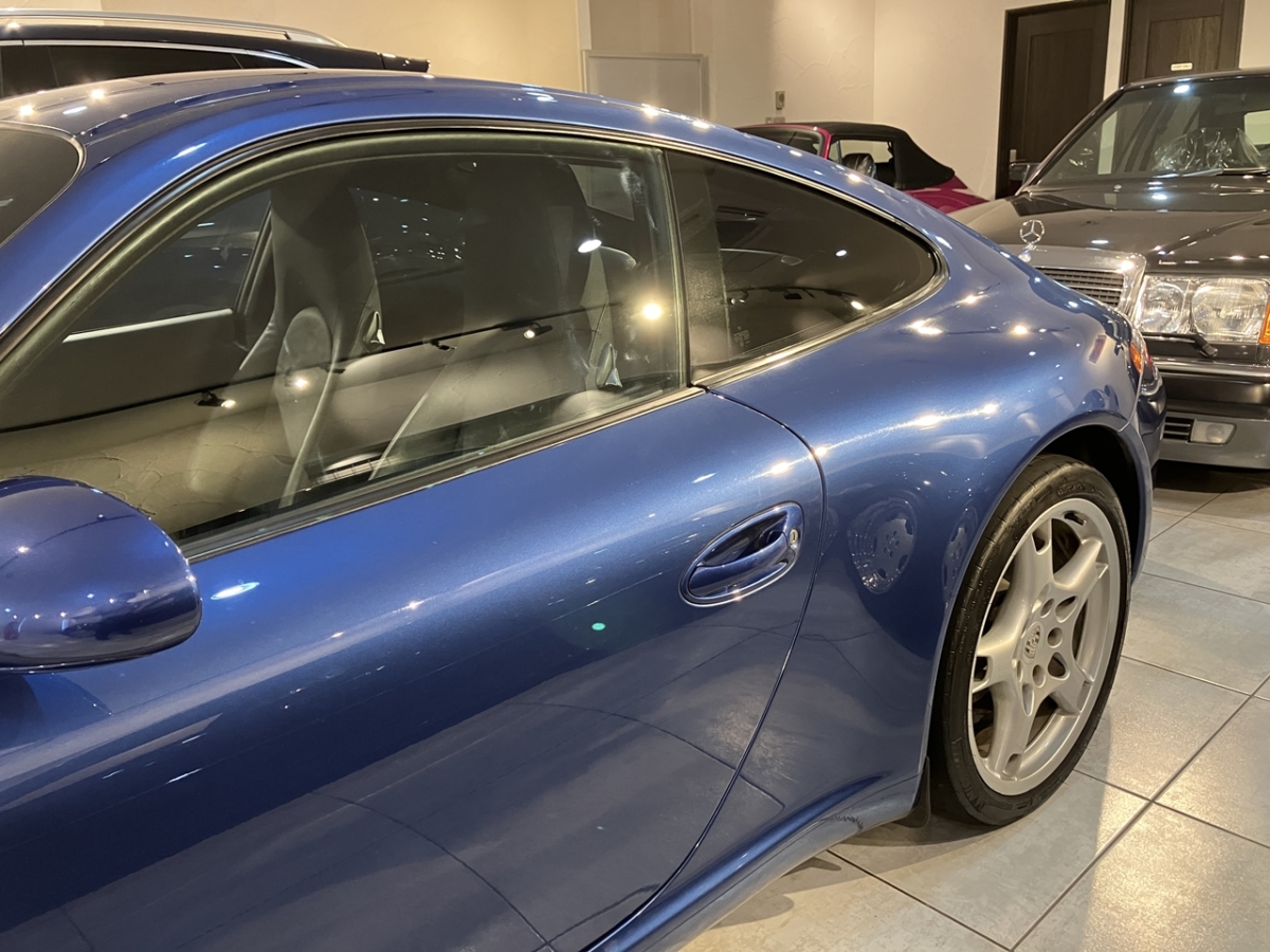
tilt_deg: -17.0
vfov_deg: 49.7
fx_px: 1027
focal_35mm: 28
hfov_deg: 63.4
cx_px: 635
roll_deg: +2.4
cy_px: 476
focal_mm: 3.99
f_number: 1.8
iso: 250
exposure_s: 1/50
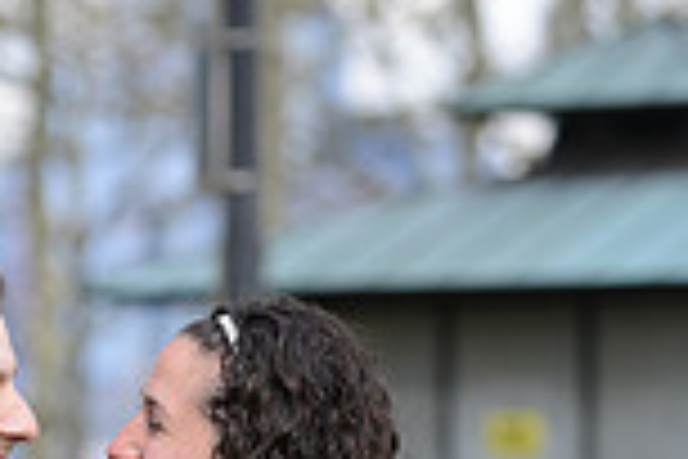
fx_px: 8427
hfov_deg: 4.7
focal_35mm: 441
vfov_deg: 3.1
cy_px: 659
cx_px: -202
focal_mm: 116
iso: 500
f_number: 4.5
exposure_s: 1/1000
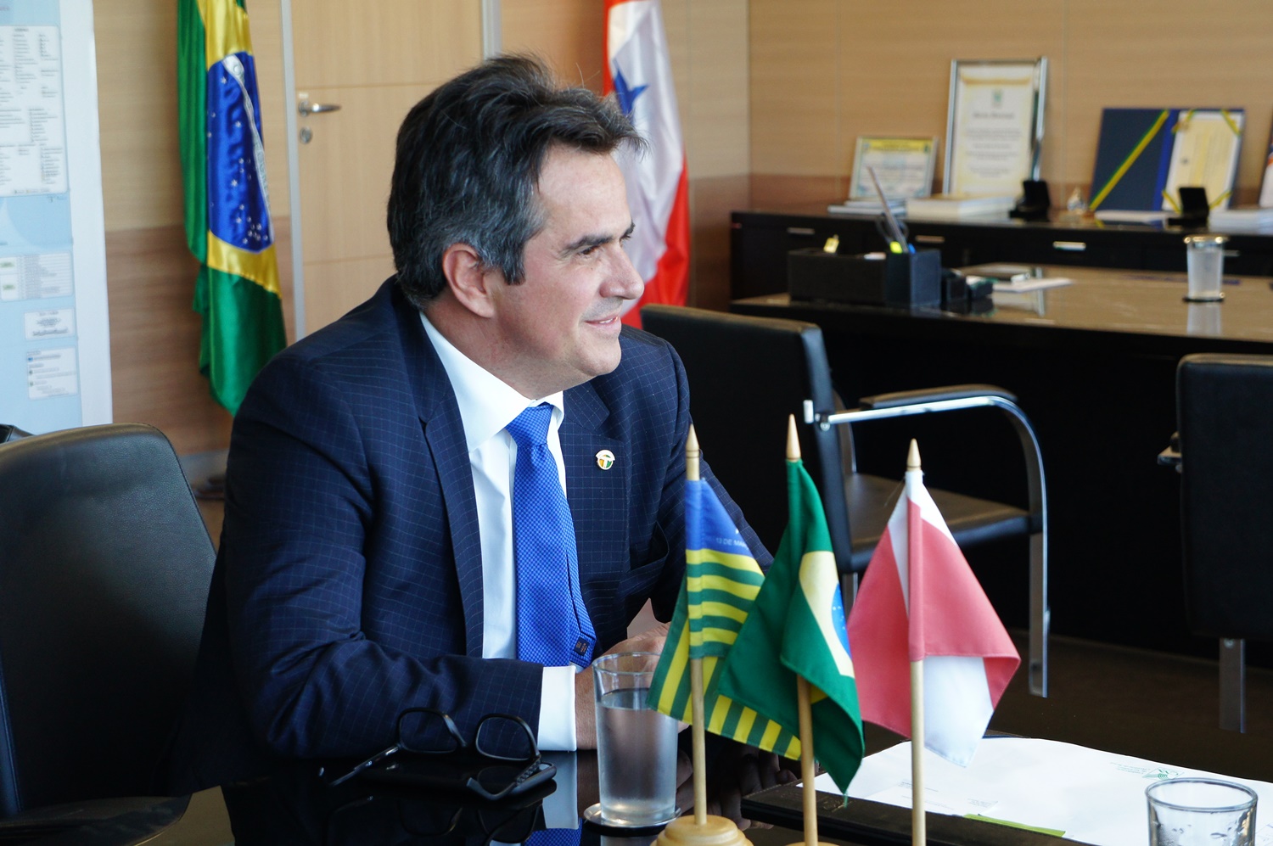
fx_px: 2914
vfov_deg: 16.5
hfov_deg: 24.6
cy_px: 423
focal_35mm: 82
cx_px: 636
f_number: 5.6
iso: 1250
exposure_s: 1/100
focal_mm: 55
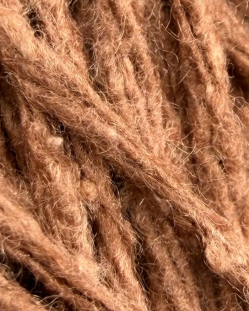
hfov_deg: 19.5
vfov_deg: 24.0
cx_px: 230
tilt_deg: -31.6
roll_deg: -4.5
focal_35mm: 77
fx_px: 710
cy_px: 287
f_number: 2.2
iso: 40
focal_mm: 2.22
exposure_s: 1/215
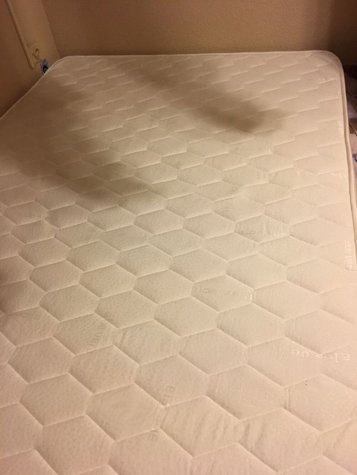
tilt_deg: -43.7
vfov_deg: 61.7
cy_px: 238
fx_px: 399
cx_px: 178
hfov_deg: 48.2
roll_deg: +10.7
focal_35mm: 29
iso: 200
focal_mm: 4.15
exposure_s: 1/33
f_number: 2.2
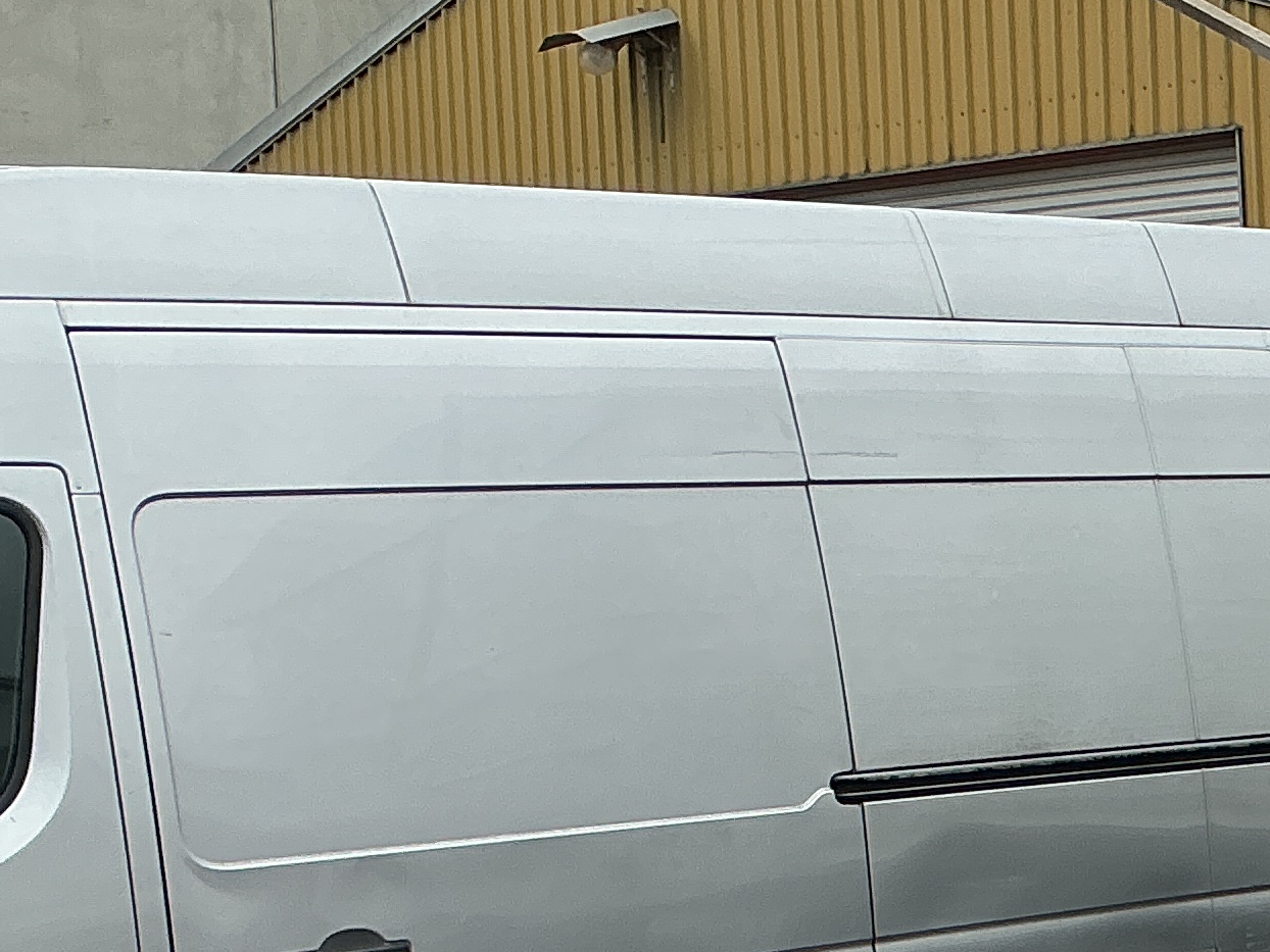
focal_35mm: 94
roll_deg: +0.3
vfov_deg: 15.4
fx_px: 3449
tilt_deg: -6.1
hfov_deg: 18.6
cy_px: 945
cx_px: 1876
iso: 25
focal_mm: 3
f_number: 1.8
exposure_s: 1/770
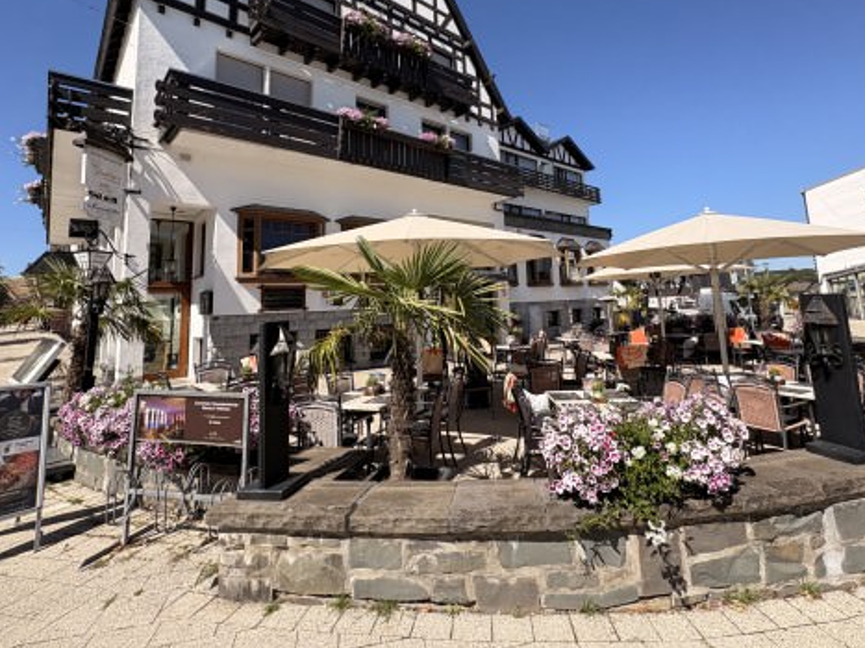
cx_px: 465
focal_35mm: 18
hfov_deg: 87.6
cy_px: 241
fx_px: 450
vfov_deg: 70.4
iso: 50
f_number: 2.2
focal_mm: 2.22
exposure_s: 1/1672
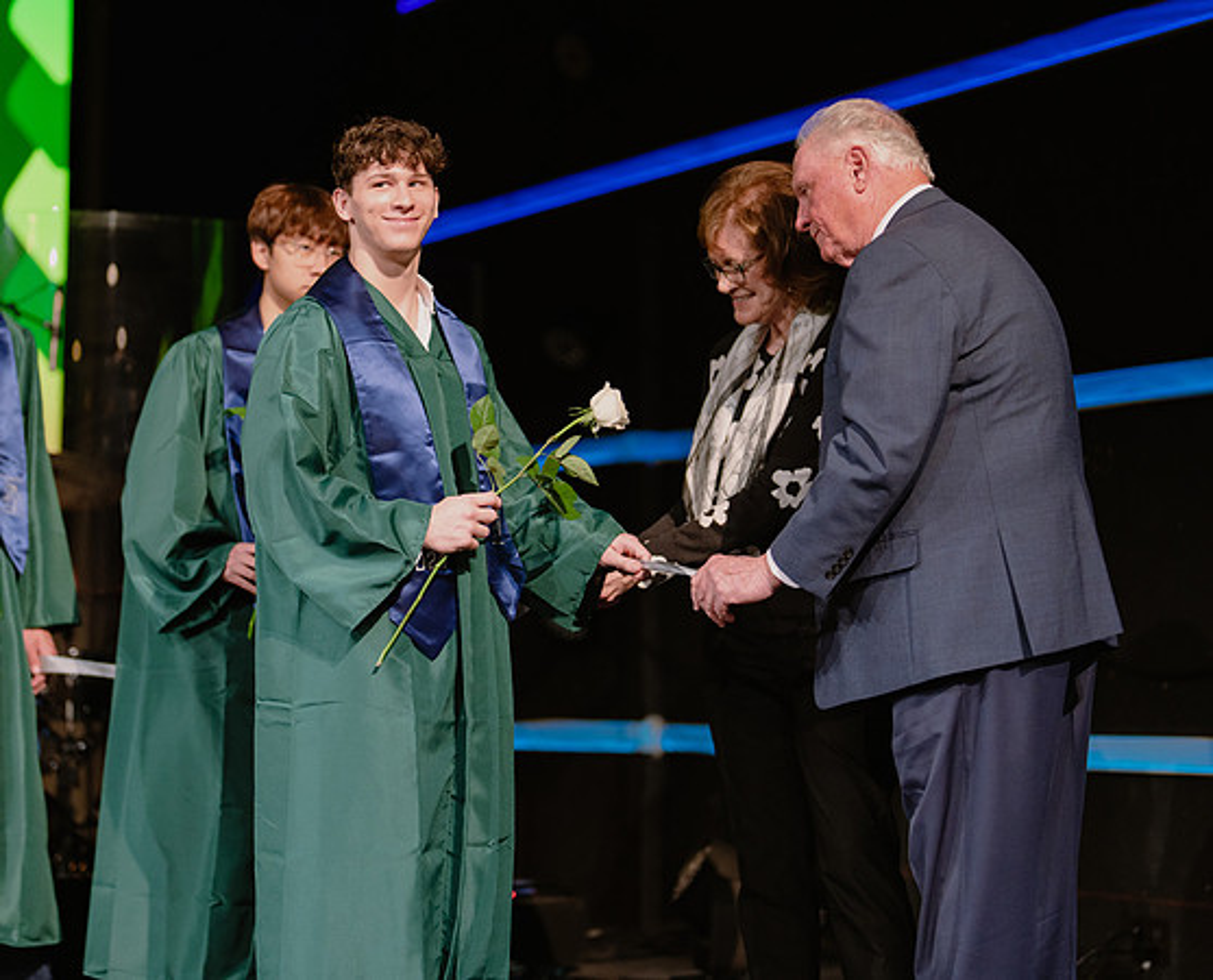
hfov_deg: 27.5
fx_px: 2471
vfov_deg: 22.4
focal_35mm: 69
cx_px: 471
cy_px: 419
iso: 640
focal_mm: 50
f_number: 1.2
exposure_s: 1/320
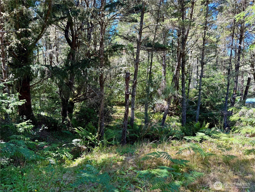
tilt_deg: -1.5
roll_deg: +1.1
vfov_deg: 56.8
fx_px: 177
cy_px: 96
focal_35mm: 24
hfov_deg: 71.6
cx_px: 128
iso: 64
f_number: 1.78
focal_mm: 6.76
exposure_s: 1/244
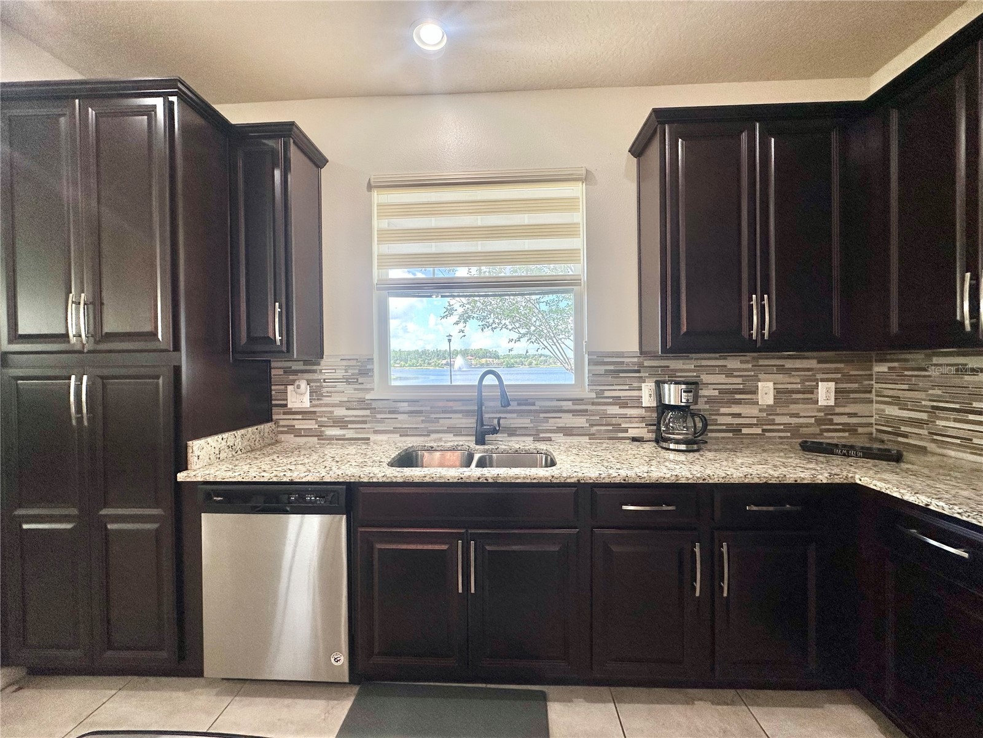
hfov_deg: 102.1
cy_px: 369
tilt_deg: -1.5
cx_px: 492
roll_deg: +0.5
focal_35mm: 14
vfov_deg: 85.7
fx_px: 398
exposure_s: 1/120
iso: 50
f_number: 2.2
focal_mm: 2.22
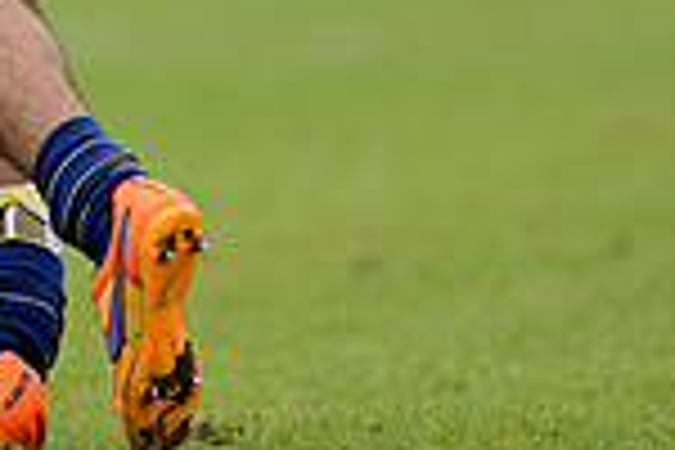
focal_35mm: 1627
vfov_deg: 0.8
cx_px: -256
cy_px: -380
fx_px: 30504
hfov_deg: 1.3
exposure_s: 1/1000
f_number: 4
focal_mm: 420
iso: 800
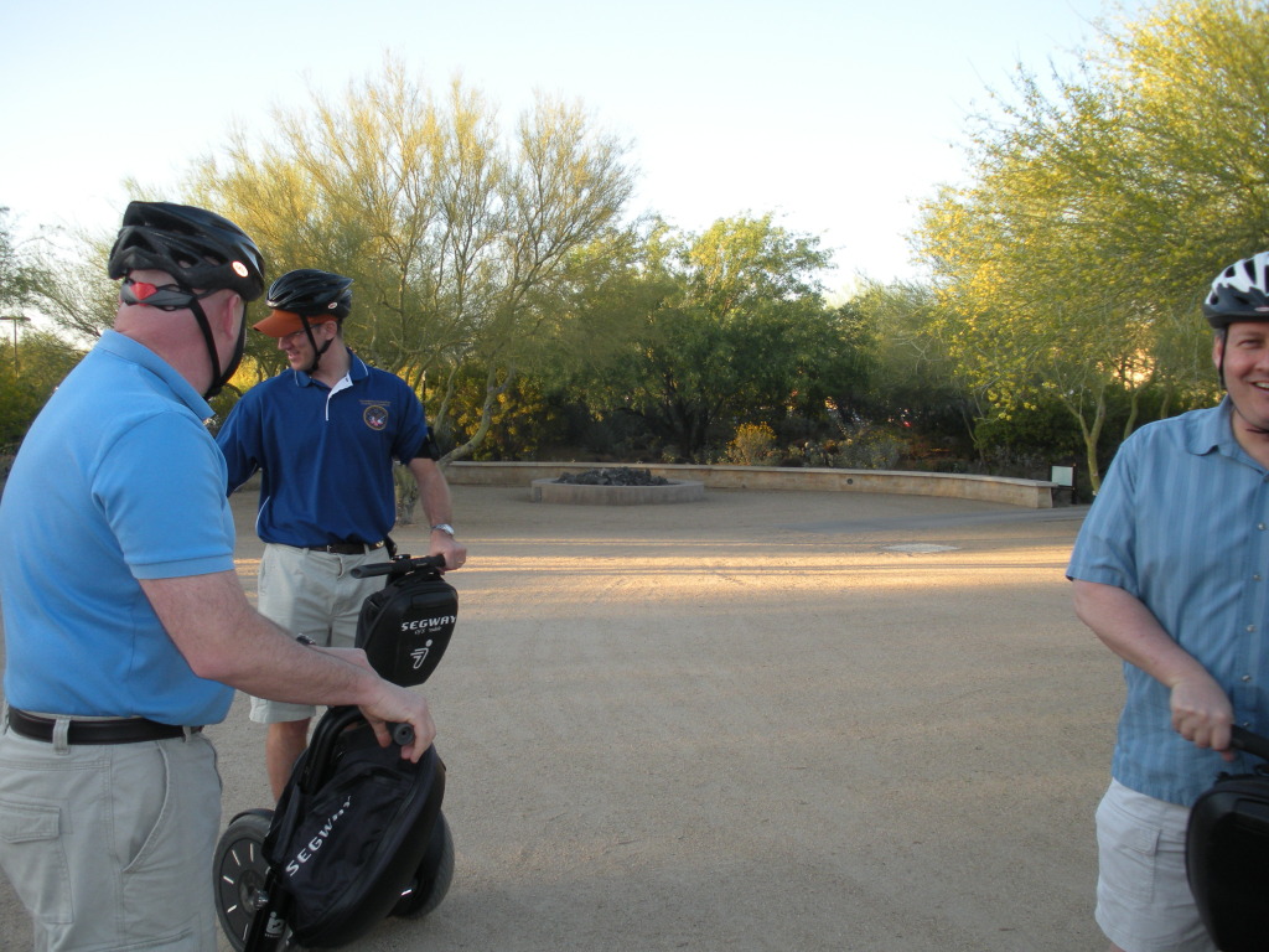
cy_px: 476
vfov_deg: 39.7
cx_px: 634
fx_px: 1320
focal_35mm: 36
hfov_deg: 51.4
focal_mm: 6.3
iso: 88
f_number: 3.5
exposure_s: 1/100
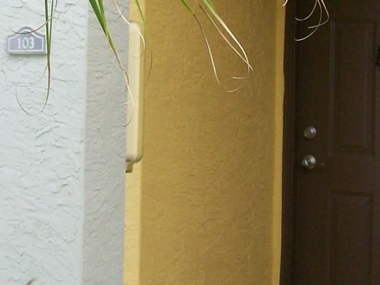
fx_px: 1141
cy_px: -3
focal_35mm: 104
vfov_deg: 14.0
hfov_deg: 18.8
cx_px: 99
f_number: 2.7
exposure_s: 1/237
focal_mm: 6
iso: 80
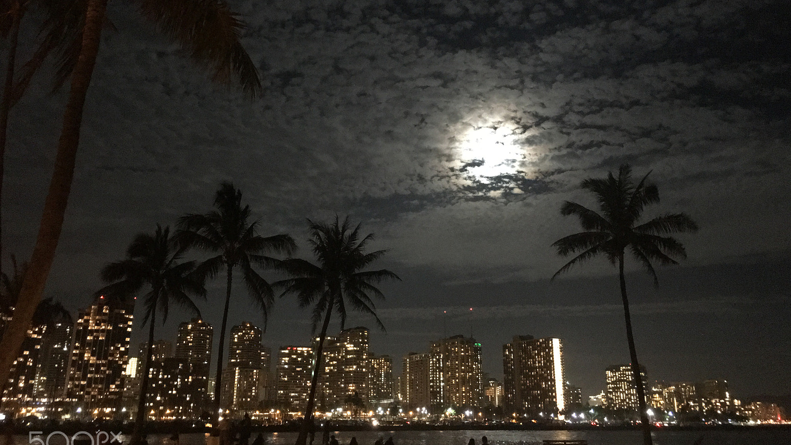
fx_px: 671
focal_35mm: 32
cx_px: 398
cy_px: 208
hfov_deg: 61.0
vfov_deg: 36.7
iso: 800
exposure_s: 1/4
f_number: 2.2
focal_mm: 4.15
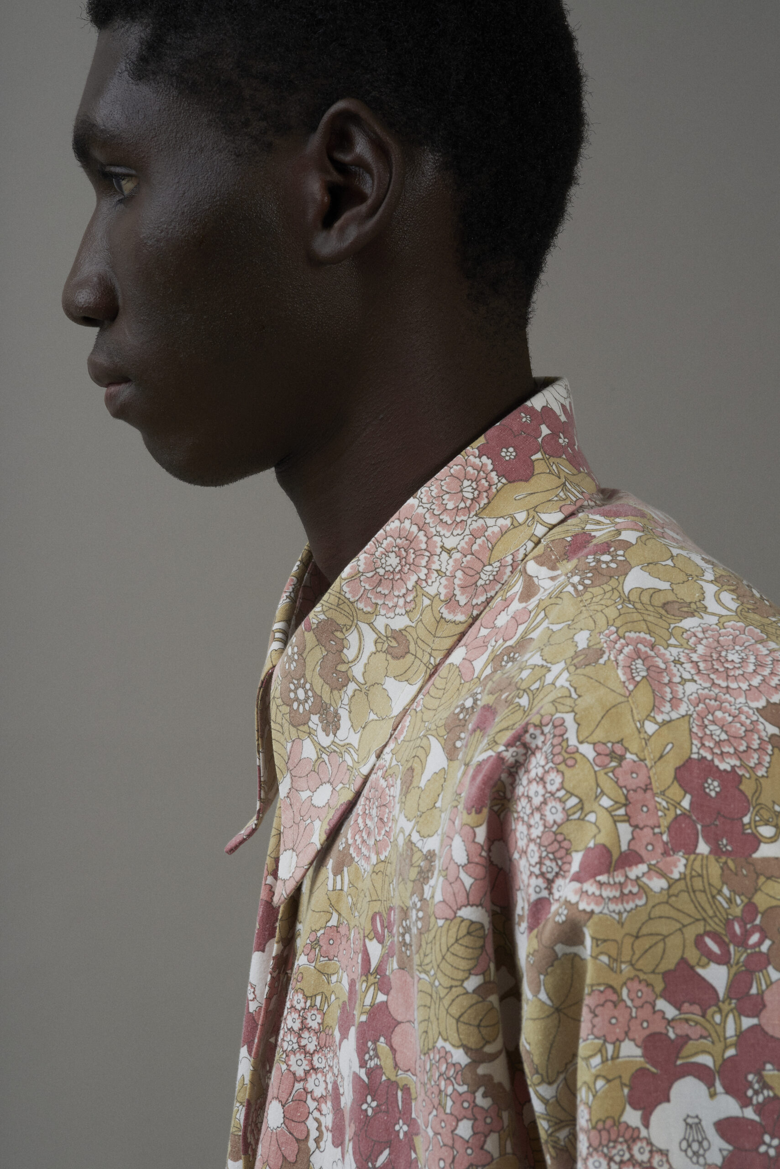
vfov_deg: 19.4
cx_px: 390
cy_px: 584
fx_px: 3409
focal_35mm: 105
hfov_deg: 13.1
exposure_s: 1/160
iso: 200
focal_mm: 105
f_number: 11
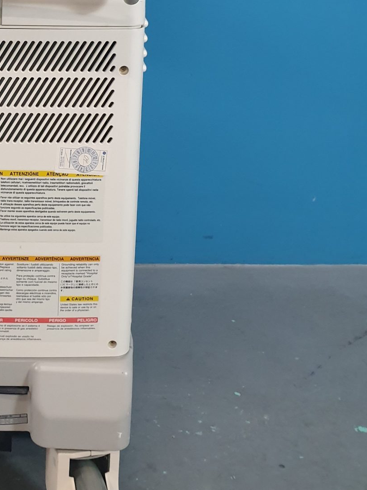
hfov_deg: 22.7
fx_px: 862
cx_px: -34
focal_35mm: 61
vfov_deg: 30.0
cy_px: 28
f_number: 2.4
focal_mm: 4.3
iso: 400
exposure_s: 1/50
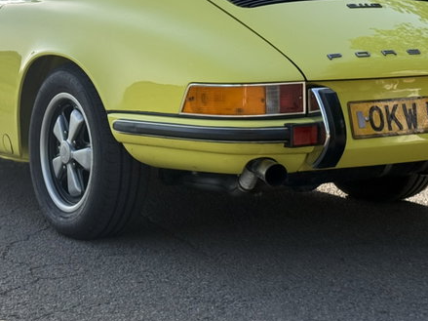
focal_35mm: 84
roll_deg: -0.4
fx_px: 1038
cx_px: 140
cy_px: 92
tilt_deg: -2.5
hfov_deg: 23.2
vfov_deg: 17.5
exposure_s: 1/2976
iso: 80
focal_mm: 6.76
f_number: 1.78
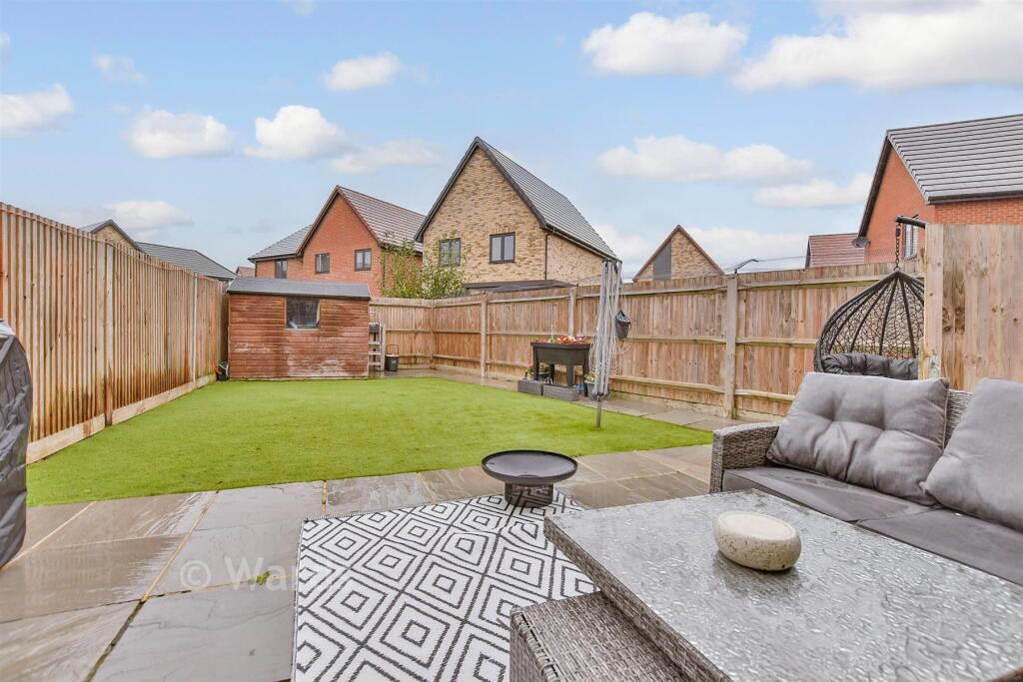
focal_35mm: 15
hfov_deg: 100.4
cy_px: 341
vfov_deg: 77.3
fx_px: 426
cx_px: 512
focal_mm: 10
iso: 800
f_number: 6.3
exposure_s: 1/160
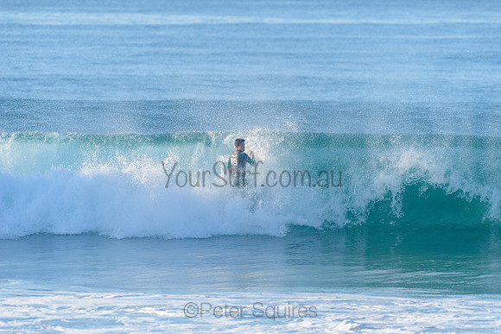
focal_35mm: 500
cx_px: 250
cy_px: 167
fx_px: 6961
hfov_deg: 4.1
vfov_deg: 2.8
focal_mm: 500
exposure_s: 1/2000
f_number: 5.6
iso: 450
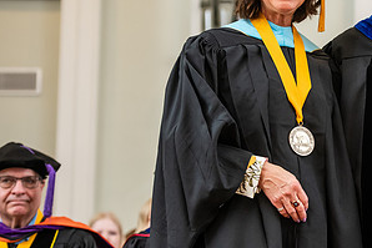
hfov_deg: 11.6
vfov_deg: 7.9
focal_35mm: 175
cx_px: 351
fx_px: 1809
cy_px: 90
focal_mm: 90
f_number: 3.5
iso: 1250
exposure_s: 1/200
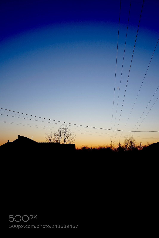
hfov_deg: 46.4
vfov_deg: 65.5
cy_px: 119
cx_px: 80
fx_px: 186
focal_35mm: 28
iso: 100
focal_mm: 28
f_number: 5
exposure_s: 1/80
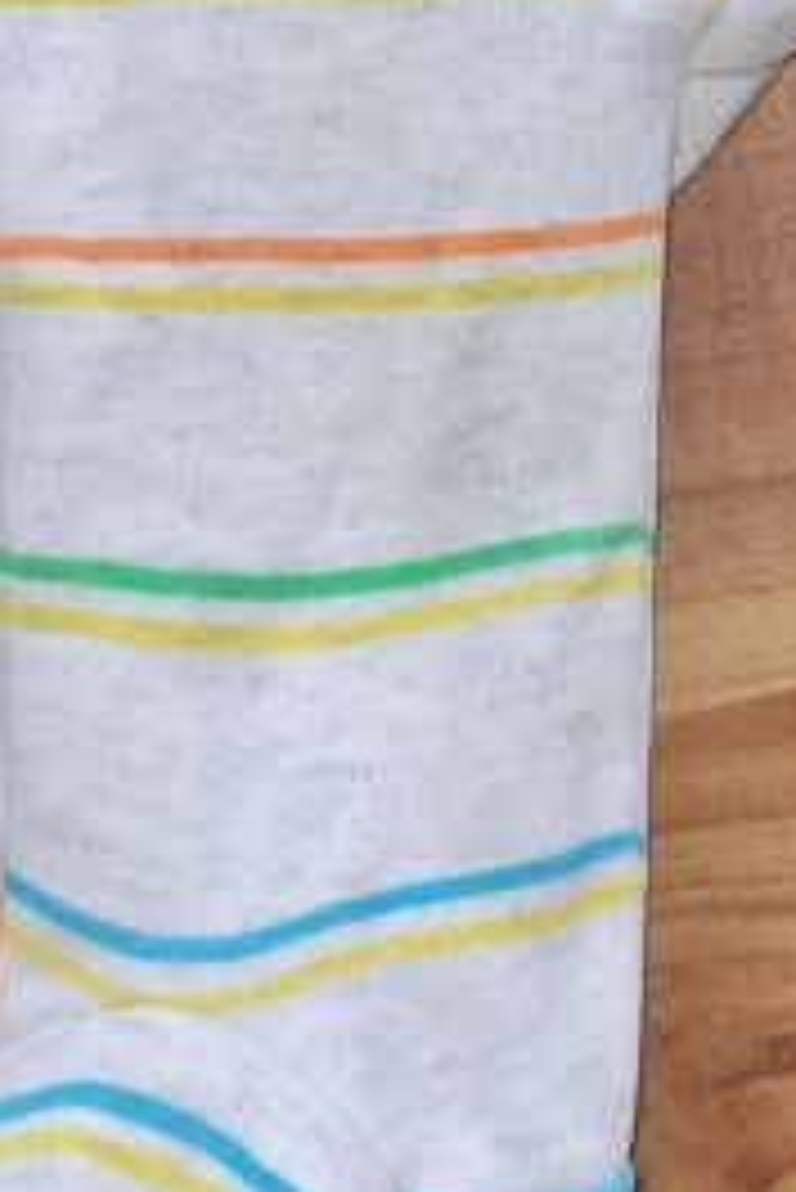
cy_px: -717
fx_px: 4504
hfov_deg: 9.8
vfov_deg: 13.9
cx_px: 1160
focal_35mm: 136
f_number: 1.8
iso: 125
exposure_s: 1/100
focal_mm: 5.4
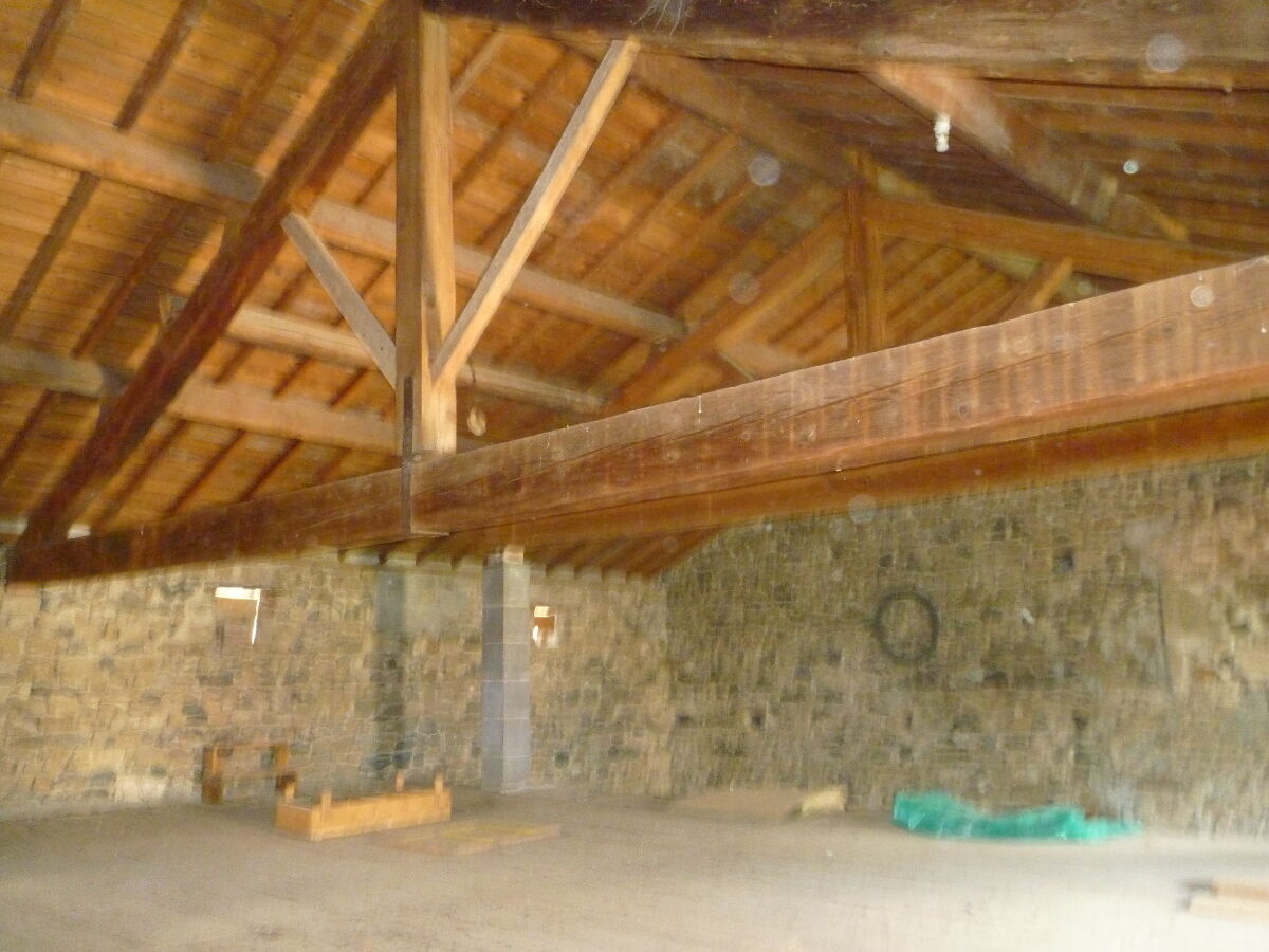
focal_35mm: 31
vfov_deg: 45.4
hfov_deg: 58.4
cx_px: 634
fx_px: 1136
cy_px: 476
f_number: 2.8
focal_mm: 5.5
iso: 1000
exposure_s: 1/8
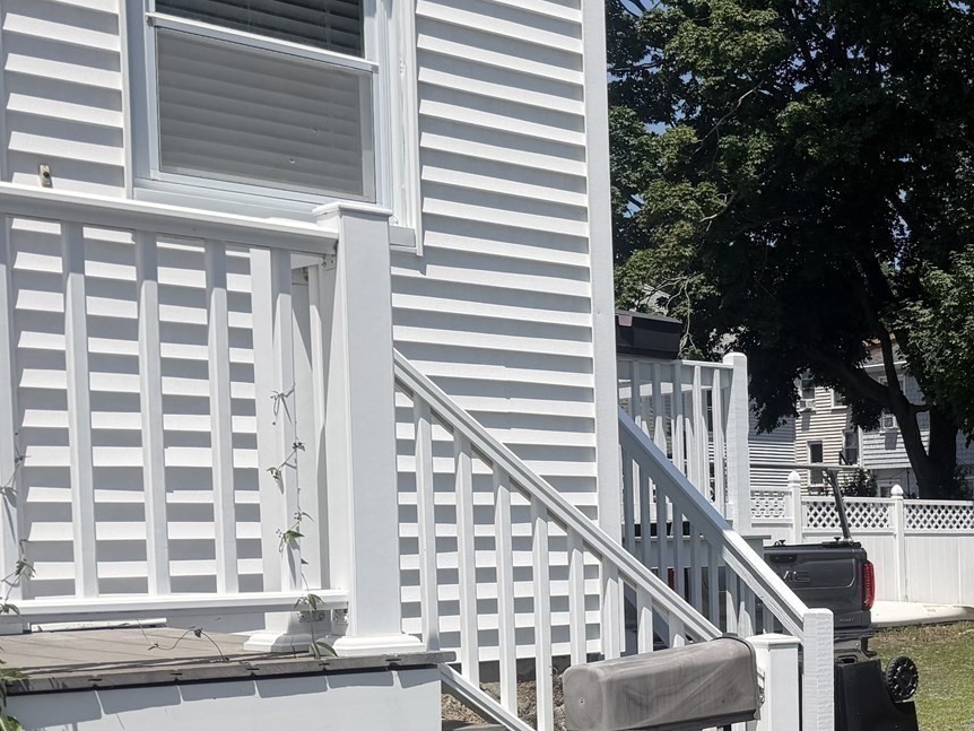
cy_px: 604
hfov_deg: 29.5
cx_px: 1140
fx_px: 1604
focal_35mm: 57
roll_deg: +1.3
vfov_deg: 25.2
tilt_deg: -2.7
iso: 80
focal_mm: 6.76
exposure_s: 1/4975
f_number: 1.78
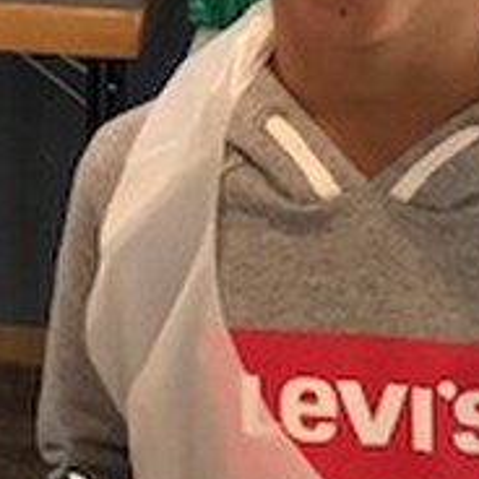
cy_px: 13
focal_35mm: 138
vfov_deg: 12.5
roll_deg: -0.4
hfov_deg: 12.2
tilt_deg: -14.4
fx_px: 2160
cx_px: -193
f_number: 1.8
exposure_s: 1/20
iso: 40
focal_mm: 3.99
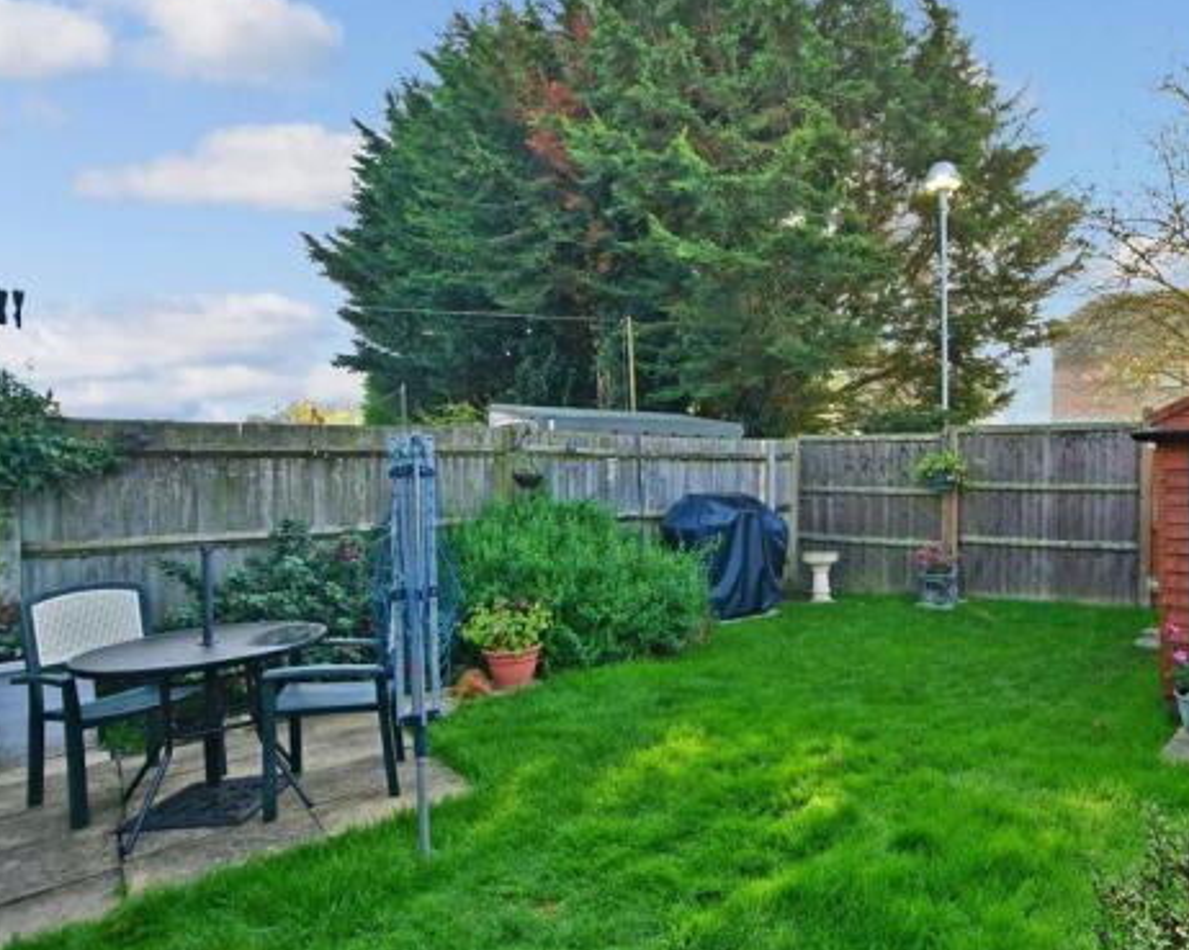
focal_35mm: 20
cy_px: 465
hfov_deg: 77.0
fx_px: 703
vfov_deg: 68.0
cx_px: 824
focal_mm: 10
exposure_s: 1/50
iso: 160
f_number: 7.1
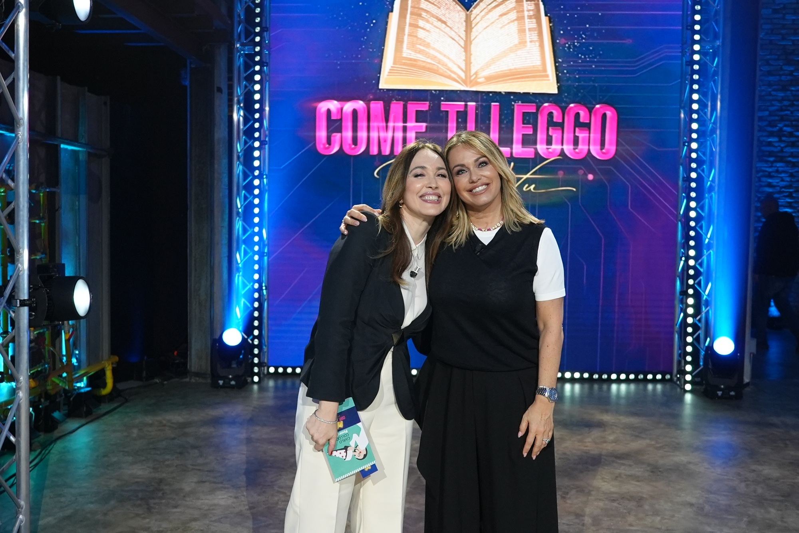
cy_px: 266
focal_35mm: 36
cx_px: 400
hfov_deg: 53.1
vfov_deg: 36.9
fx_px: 799
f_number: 4
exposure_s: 1/160
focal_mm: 24
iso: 3200
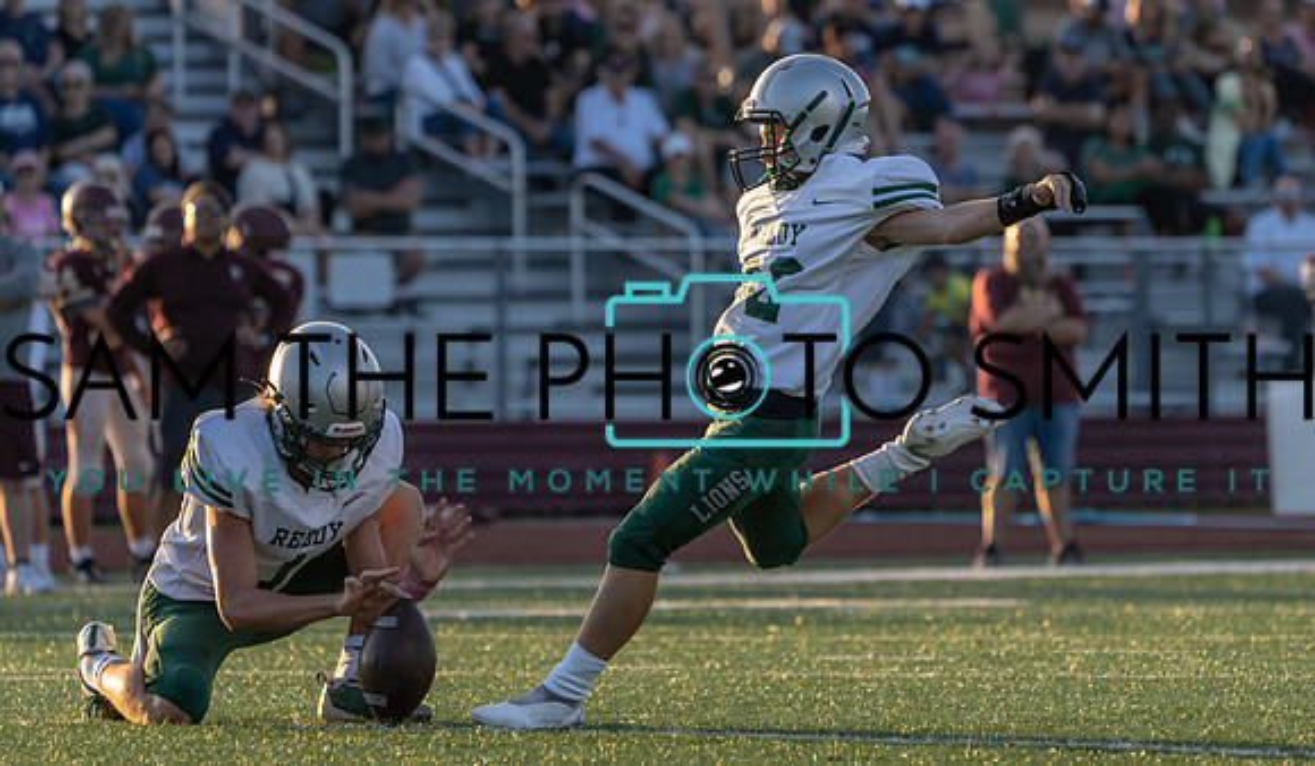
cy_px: 317
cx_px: 779
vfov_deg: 3.1
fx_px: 14139
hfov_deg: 5.3
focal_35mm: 402
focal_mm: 327
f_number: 7.1
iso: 1000
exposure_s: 1/1250
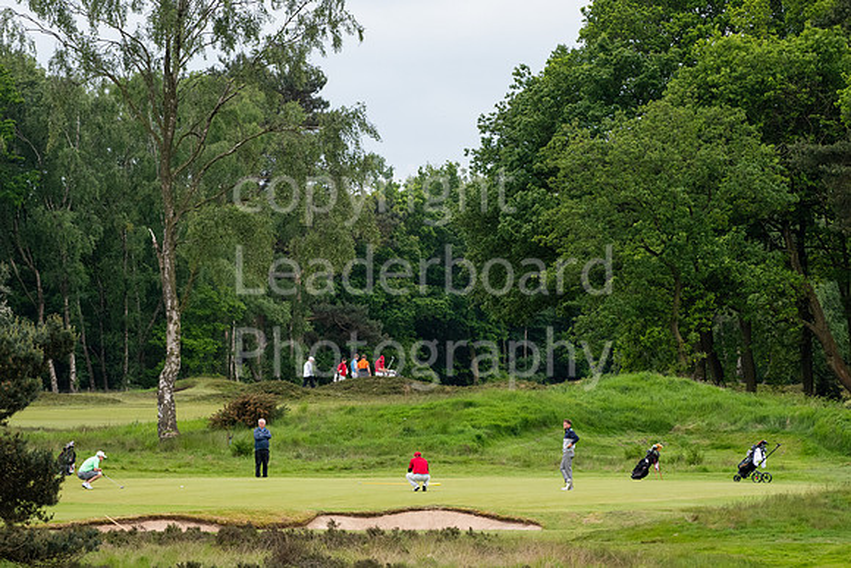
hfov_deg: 4.9
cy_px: 284
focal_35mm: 420
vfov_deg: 3.3
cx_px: 426
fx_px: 9930
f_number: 5.6
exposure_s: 1/1250
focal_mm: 280
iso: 1600
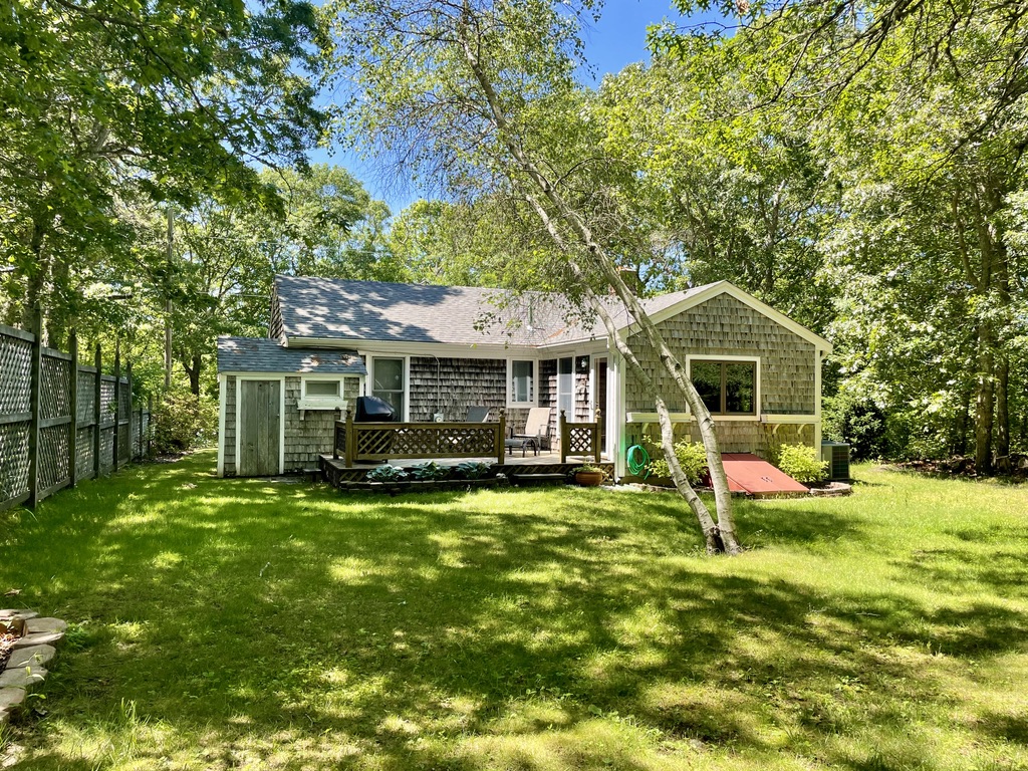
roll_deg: +0.3
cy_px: 386
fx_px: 772
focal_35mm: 26
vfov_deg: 53.1
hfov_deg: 67.3
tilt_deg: +0.7
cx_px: 514
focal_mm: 4.2
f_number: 1.6
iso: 32
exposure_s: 1/698
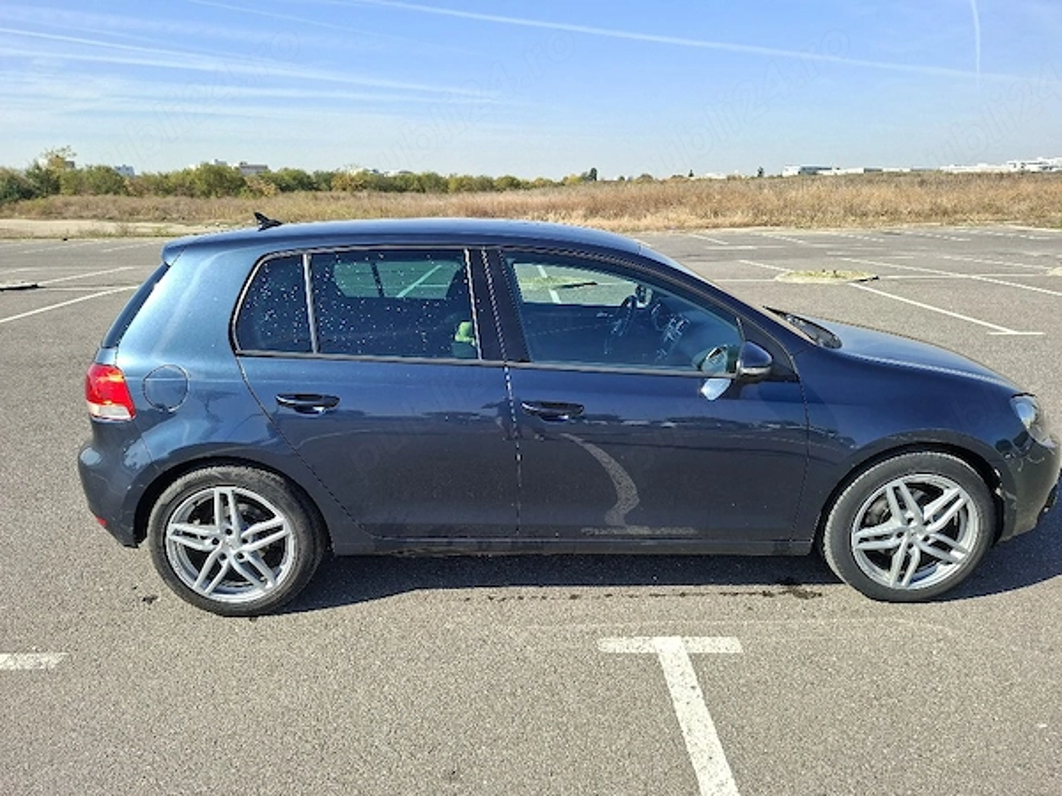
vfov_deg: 58.9
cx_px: 531
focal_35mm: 23
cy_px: 398
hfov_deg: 73.9
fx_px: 706
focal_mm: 5.54
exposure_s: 1/1250
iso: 50
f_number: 1.8
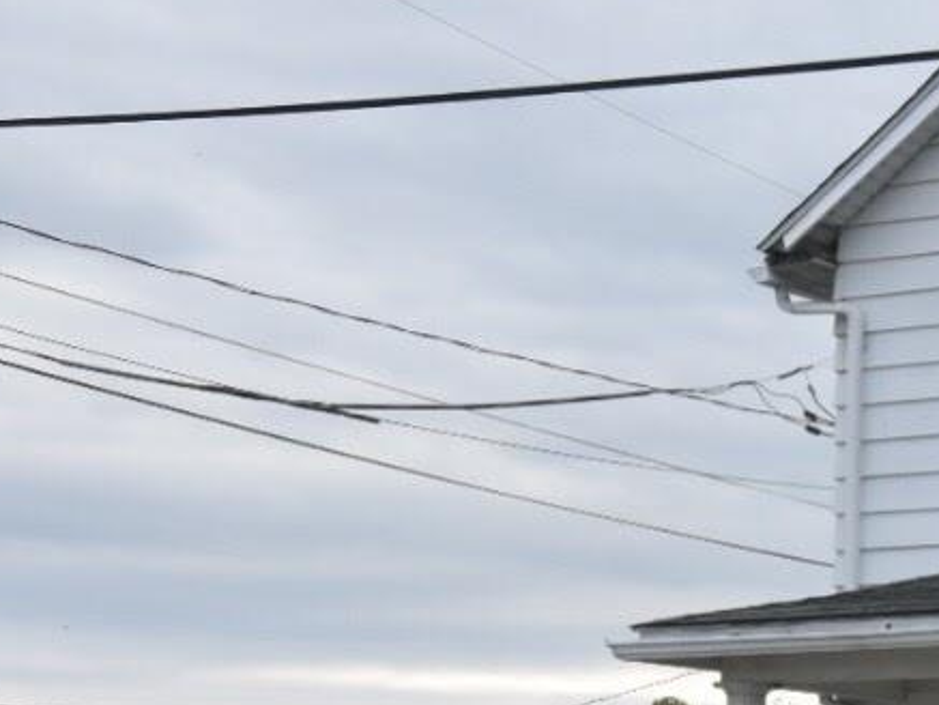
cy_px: 703
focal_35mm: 107
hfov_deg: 18.0
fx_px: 2903
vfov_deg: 13.6
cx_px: 881
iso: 200
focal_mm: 20
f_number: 9
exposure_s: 1/320
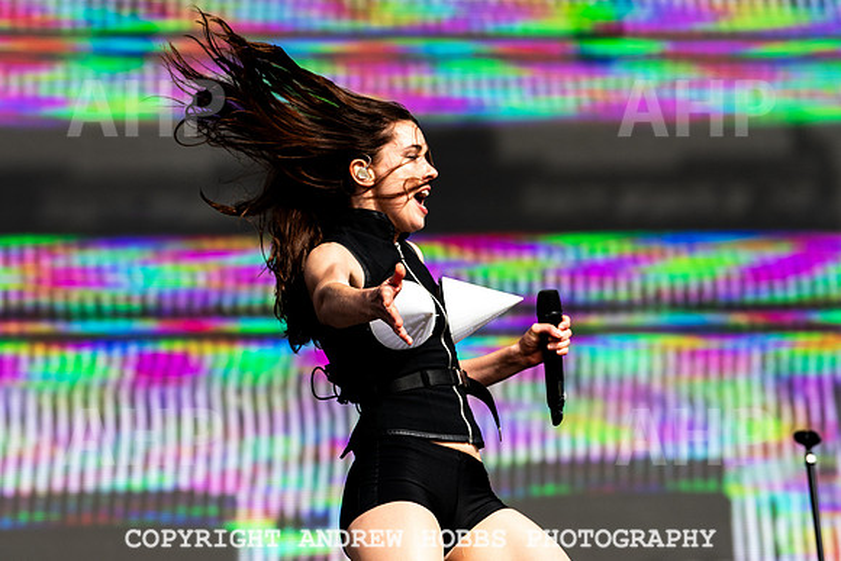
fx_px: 3533
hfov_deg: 13.6
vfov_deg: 9.1
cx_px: 366
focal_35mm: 151
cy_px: 288
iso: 250
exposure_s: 1/3200
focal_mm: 130
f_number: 4.5
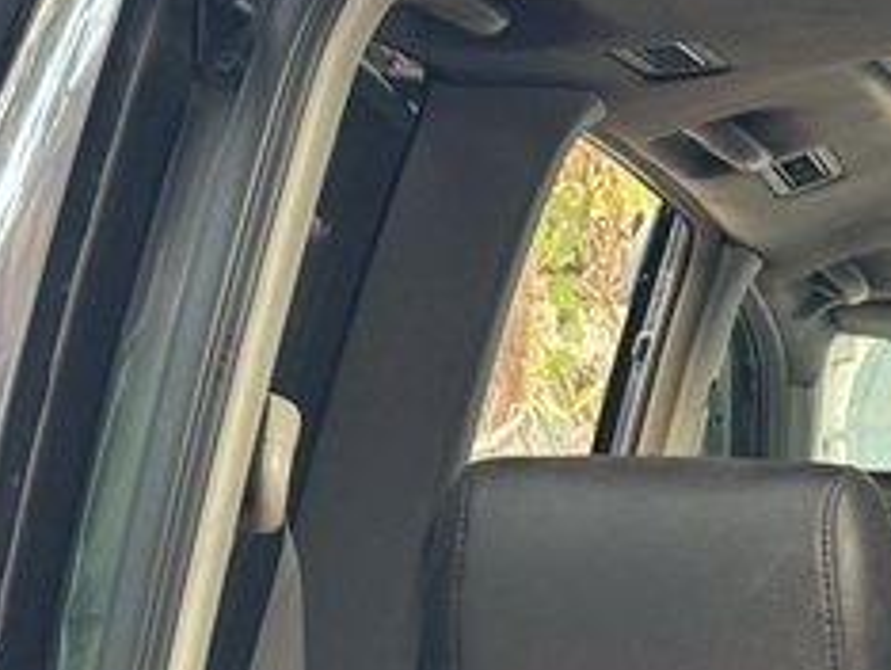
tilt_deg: -5.6
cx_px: 1378
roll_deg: -1.0
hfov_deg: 11.5
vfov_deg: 8.9
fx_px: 4226
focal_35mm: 164
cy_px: 959
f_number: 1.78
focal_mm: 6.76
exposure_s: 1/60
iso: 200
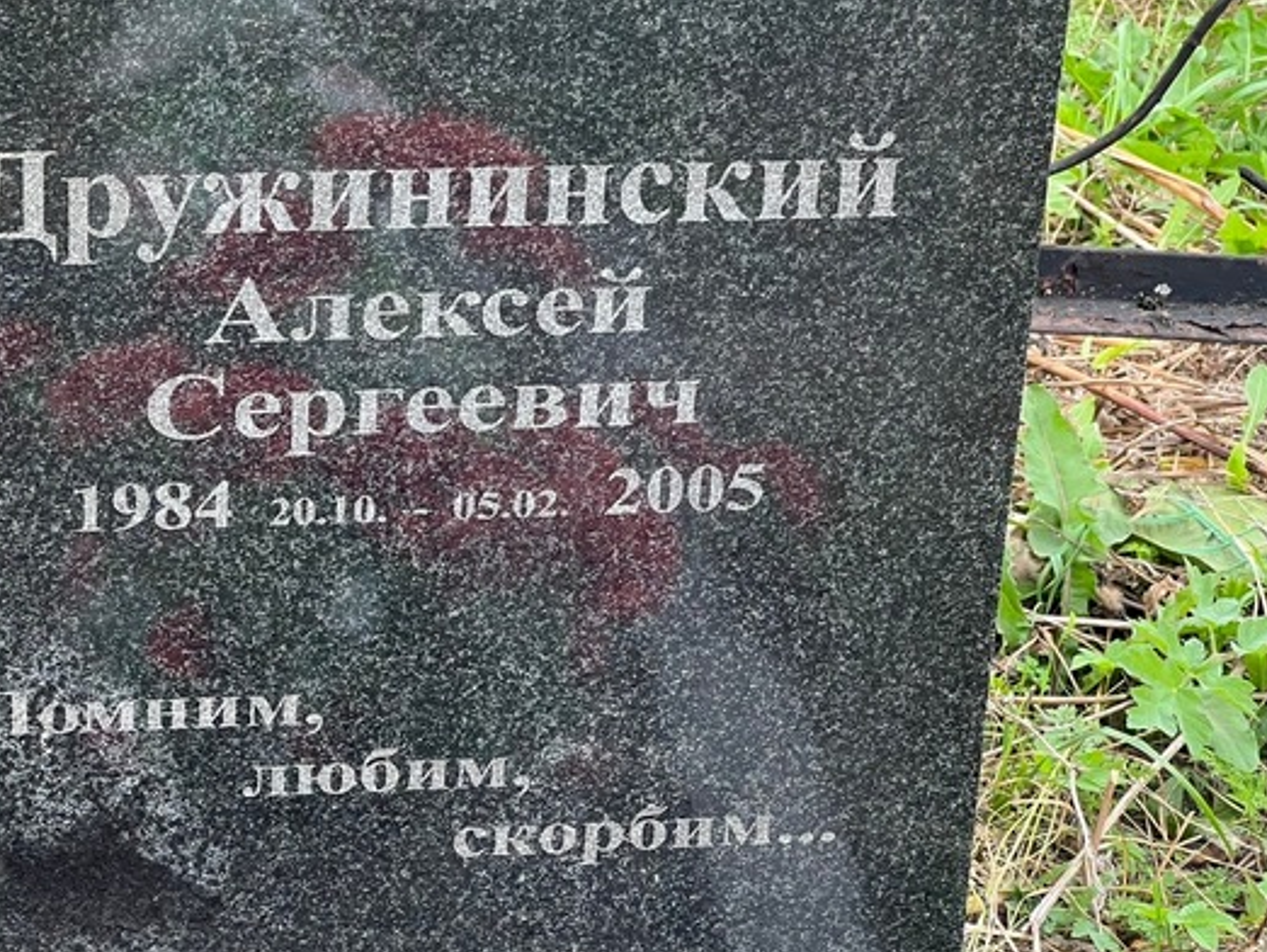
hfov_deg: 16.6
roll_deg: -7.8
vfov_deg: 12.6
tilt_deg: -28.9
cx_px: 400
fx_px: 4321
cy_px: 374
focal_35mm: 118
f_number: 2.8
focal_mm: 9
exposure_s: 1/99
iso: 64
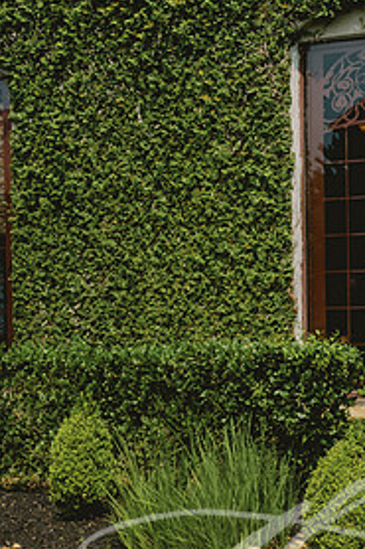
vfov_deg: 23.6
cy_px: 333
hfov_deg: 15.5
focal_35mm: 86
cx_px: 373
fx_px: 1309
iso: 64
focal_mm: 35
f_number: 3.5
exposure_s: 1/1000
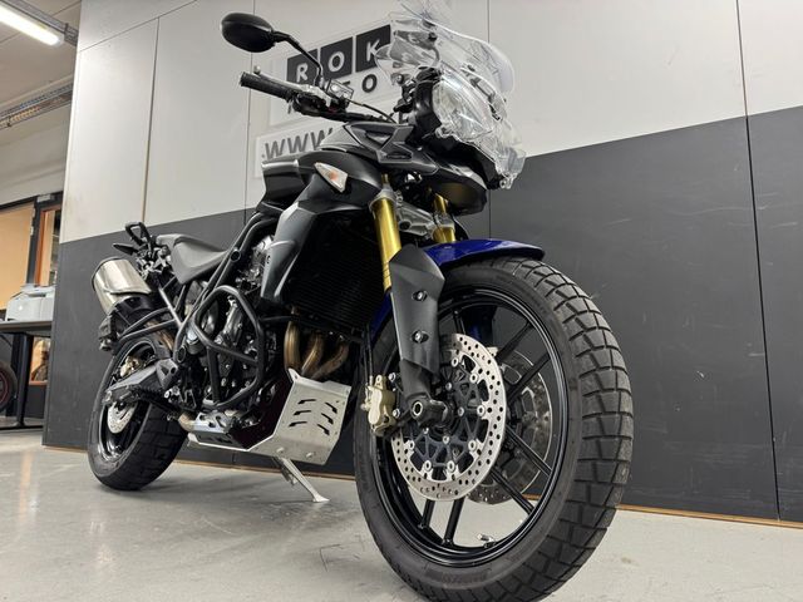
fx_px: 557
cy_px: 301
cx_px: 402
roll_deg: +0.5
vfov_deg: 56.8
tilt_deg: +9.1
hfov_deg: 71.6
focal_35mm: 24
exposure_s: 1/50
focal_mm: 6.76
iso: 160
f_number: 1.78
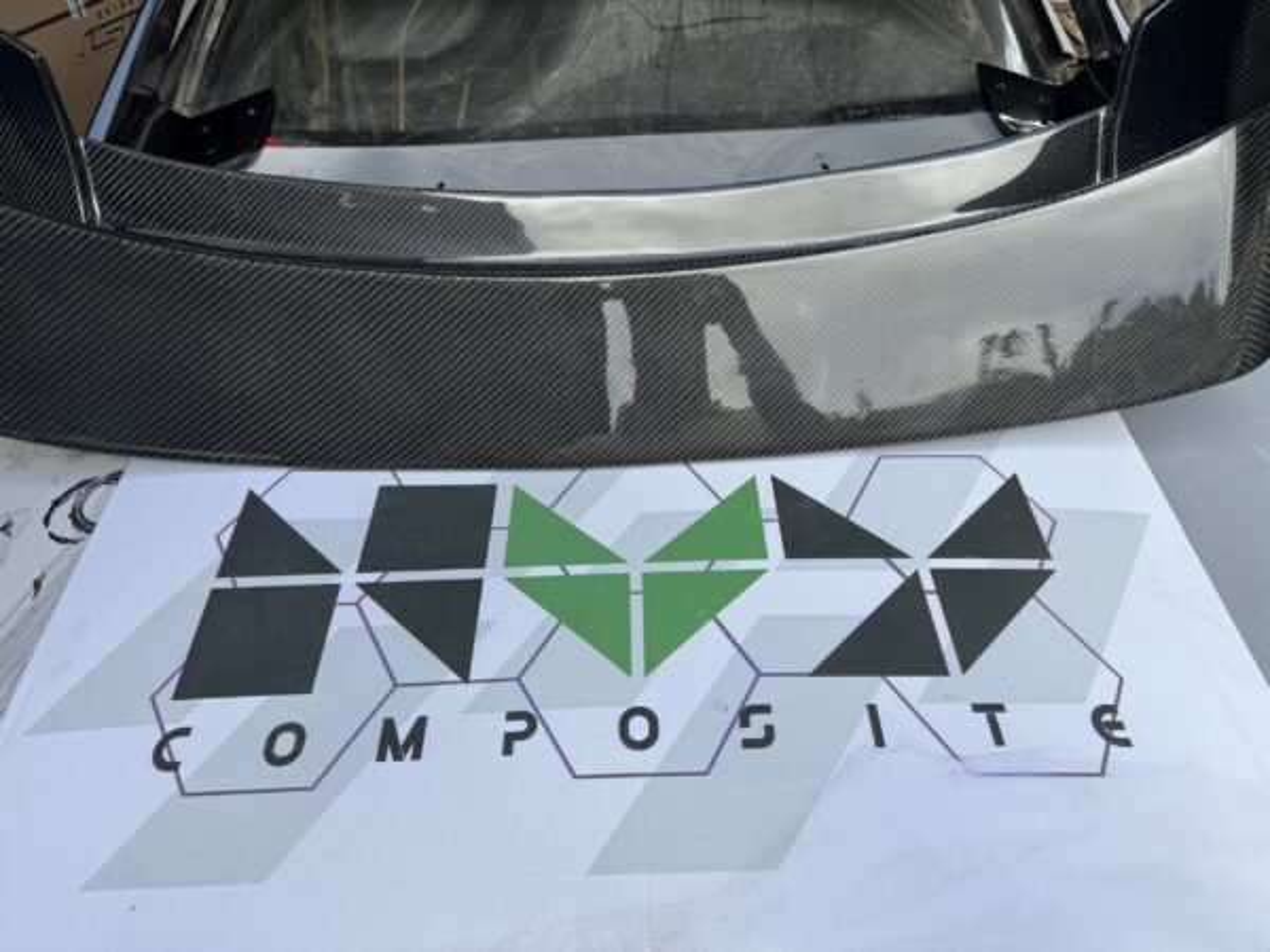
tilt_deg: -43.9
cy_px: 476
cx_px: 635
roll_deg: +5.4
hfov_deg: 71.6
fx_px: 881
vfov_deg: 56.8
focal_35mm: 24
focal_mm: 6.76
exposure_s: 1/782
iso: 80
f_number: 1.78
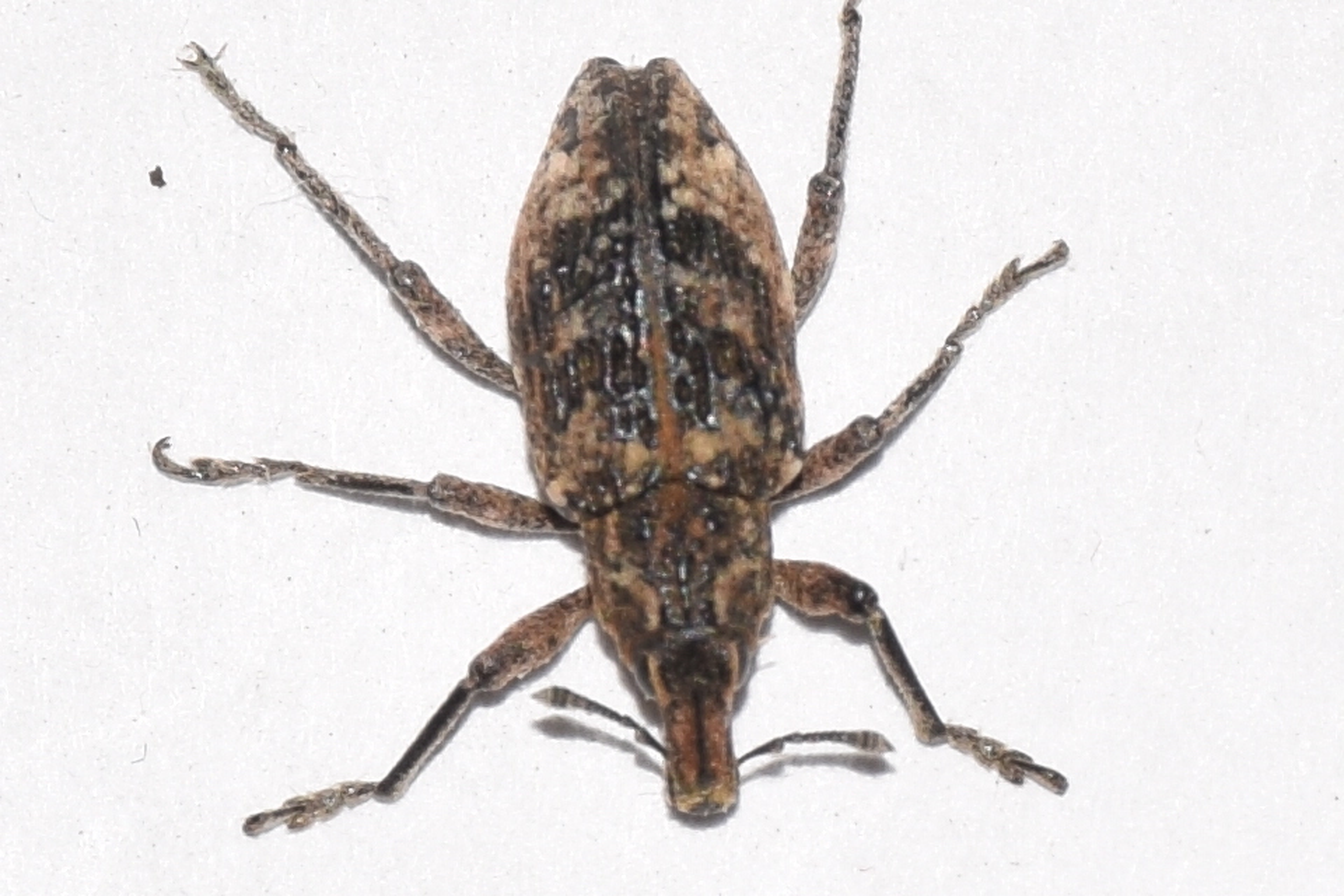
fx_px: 7839
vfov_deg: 6.5
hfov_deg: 9.8
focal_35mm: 210
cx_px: 672
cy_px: 448
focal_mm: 140
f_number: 13
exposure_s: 1/160
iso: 100
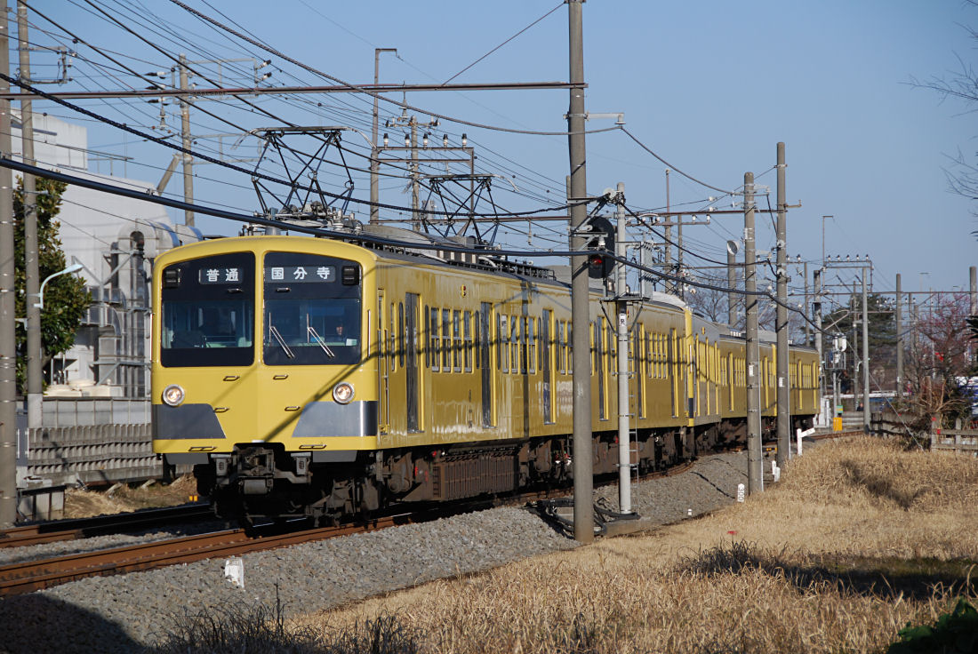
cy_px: 327
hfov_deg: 13.0
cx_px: 489
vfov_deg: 8.7
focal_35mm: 158
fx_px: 4283
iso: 200
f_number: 8
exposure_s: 1/1000
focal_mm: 105
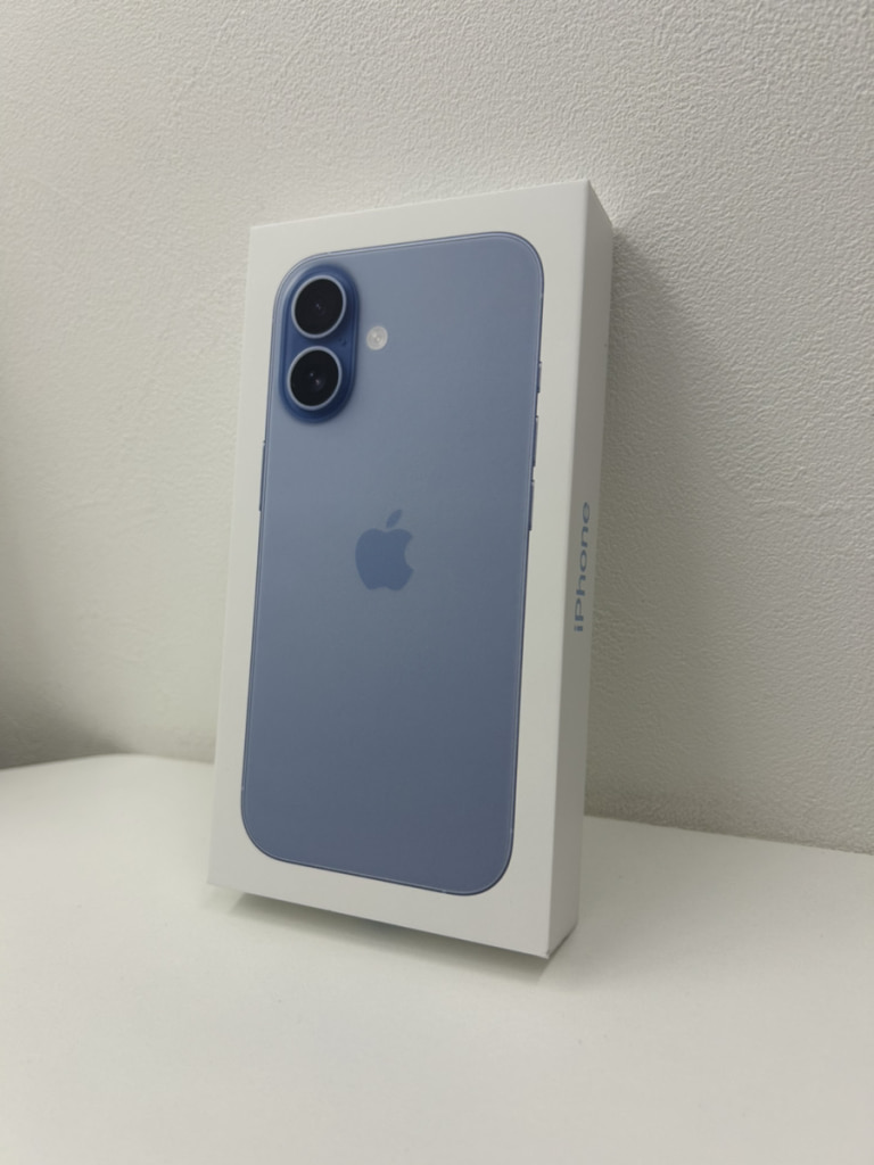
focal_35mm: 26
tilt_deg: -13.7
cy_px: 582
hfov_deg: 53.1
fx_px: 875
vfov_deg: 67.3
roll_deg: +3.2
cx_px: 437
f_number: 1.5
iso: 40
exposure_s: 1/100
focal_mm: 5.7
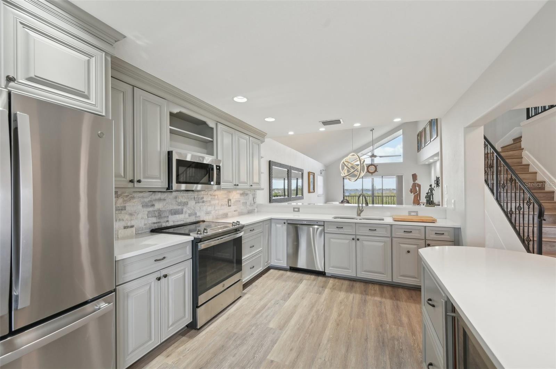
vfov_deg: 81.1
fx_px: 216
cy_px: 184
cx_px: 278
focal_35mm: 14
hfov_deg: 104.3
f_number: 8
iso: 400
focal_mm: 14
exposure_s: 1/40
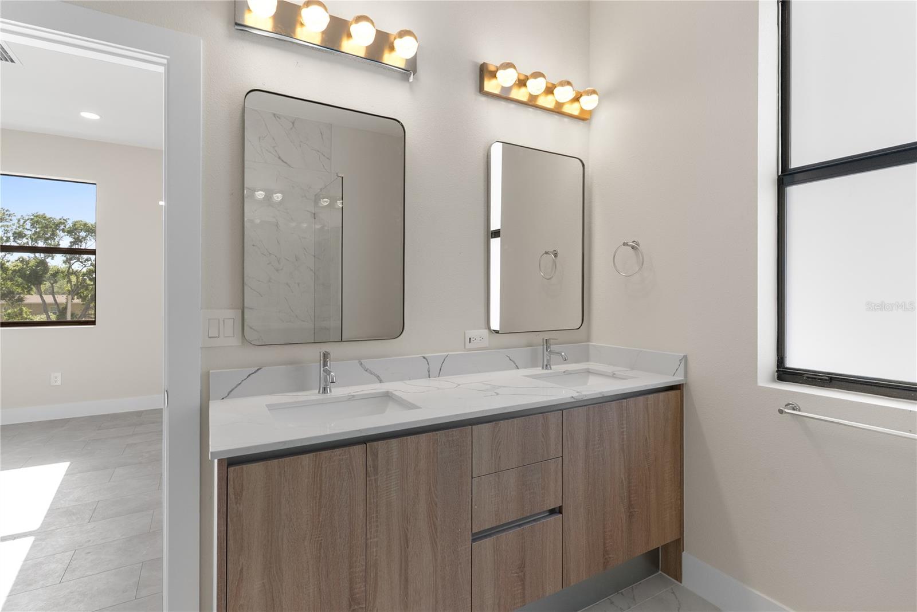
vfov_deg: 70.5
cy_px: 306
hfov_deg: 93.3
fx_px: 433
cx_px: 458
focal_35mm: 17
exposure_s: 1/15
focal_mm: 17
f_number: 8
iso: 400
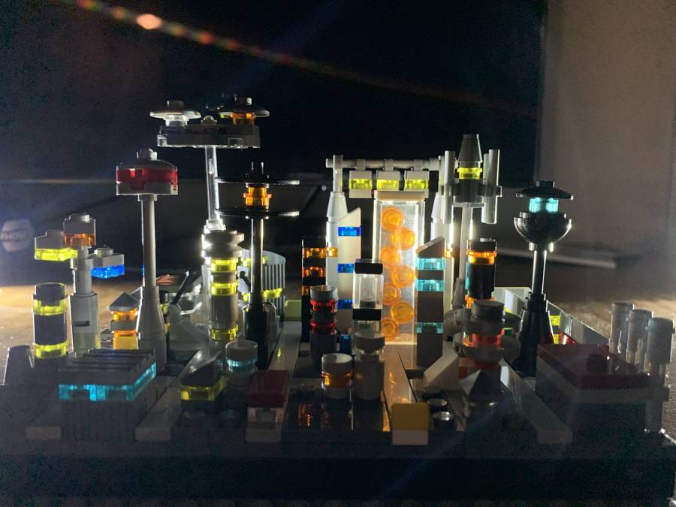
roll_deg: -1.5
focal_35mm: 26
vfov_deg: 53.1
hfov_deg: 67.3
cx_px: 338
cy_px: 254
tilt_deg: -6.8
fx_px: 508
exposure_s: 1/60
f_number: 1.8
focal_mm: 4.25
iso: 320
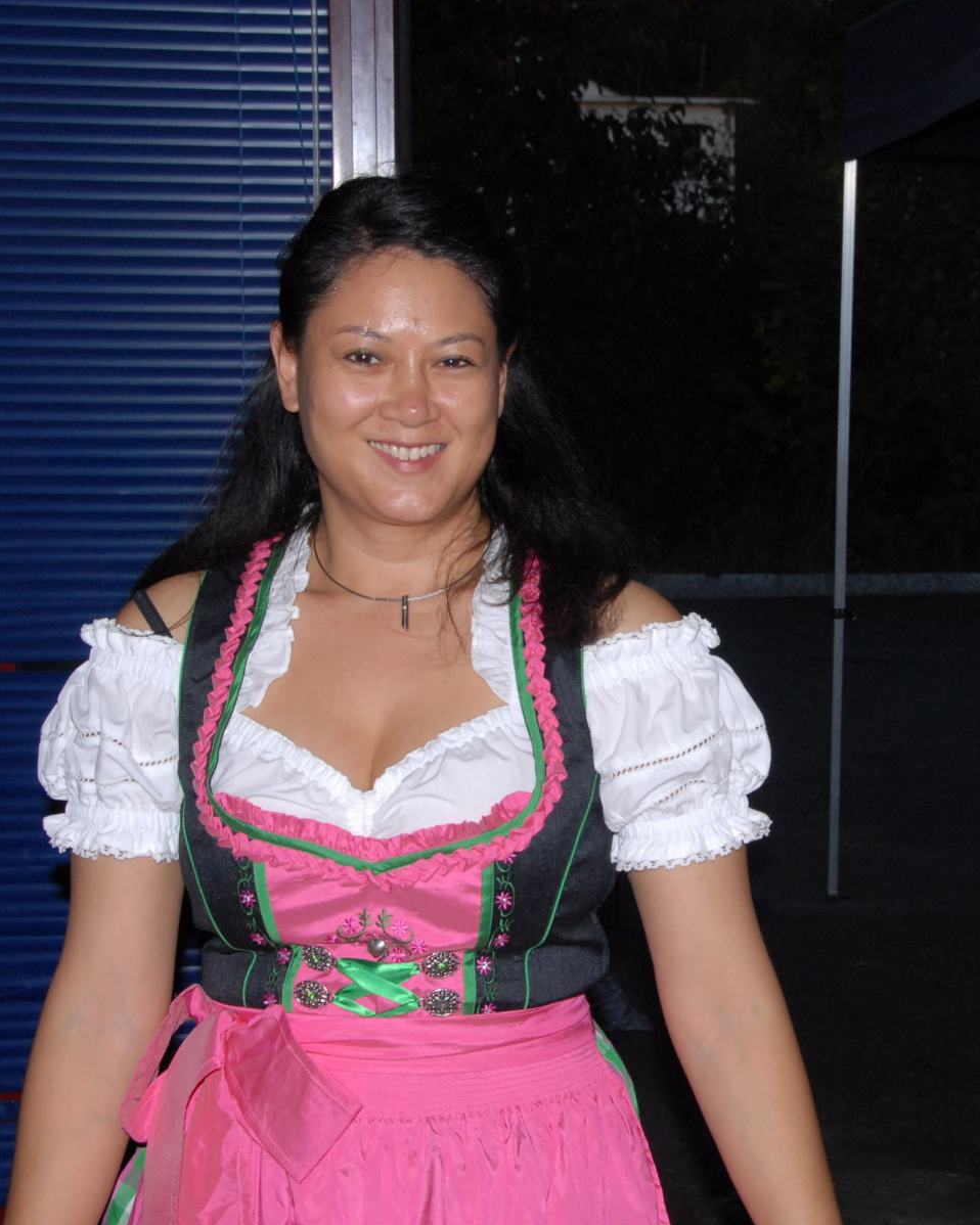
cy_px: 612
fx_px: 2673
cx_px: 701
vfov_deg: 25.8
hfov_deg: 20.7
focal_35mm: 74
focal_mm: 35
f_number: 10
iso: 500
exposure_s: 1/125
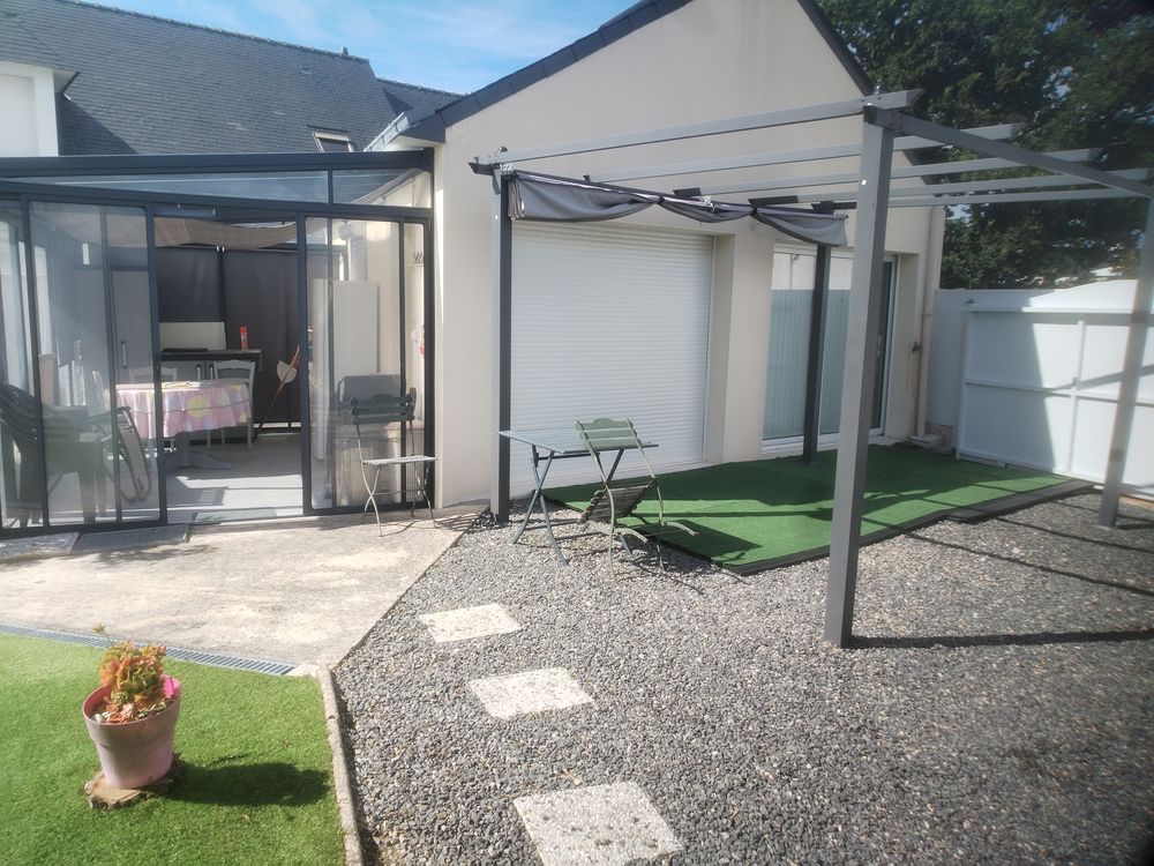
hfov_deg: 67.3
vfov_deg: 53.1
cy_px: 433
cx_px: 577
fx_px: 867
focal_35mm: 26
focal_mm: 4.75
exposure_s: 1/586
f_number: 1.8
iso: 100
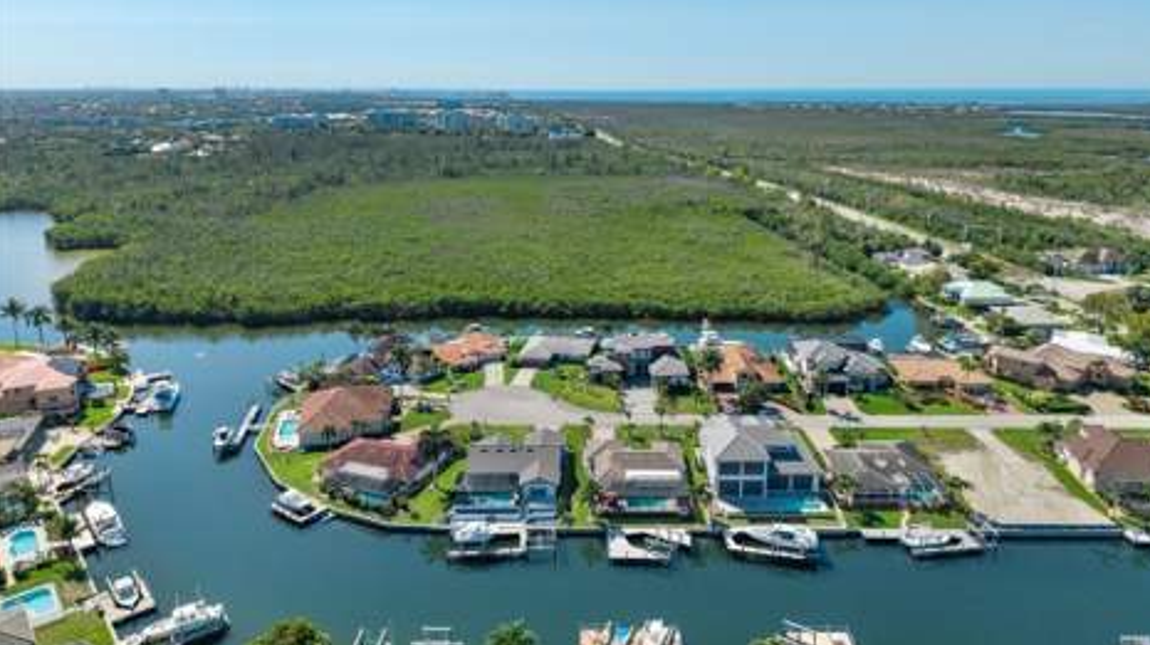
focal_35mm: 27
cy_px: 264
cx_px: 589
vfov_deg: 42.7
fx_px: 823
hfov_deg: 69.9
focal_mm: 8.67
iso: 100
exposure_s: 1/500
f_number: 1.8
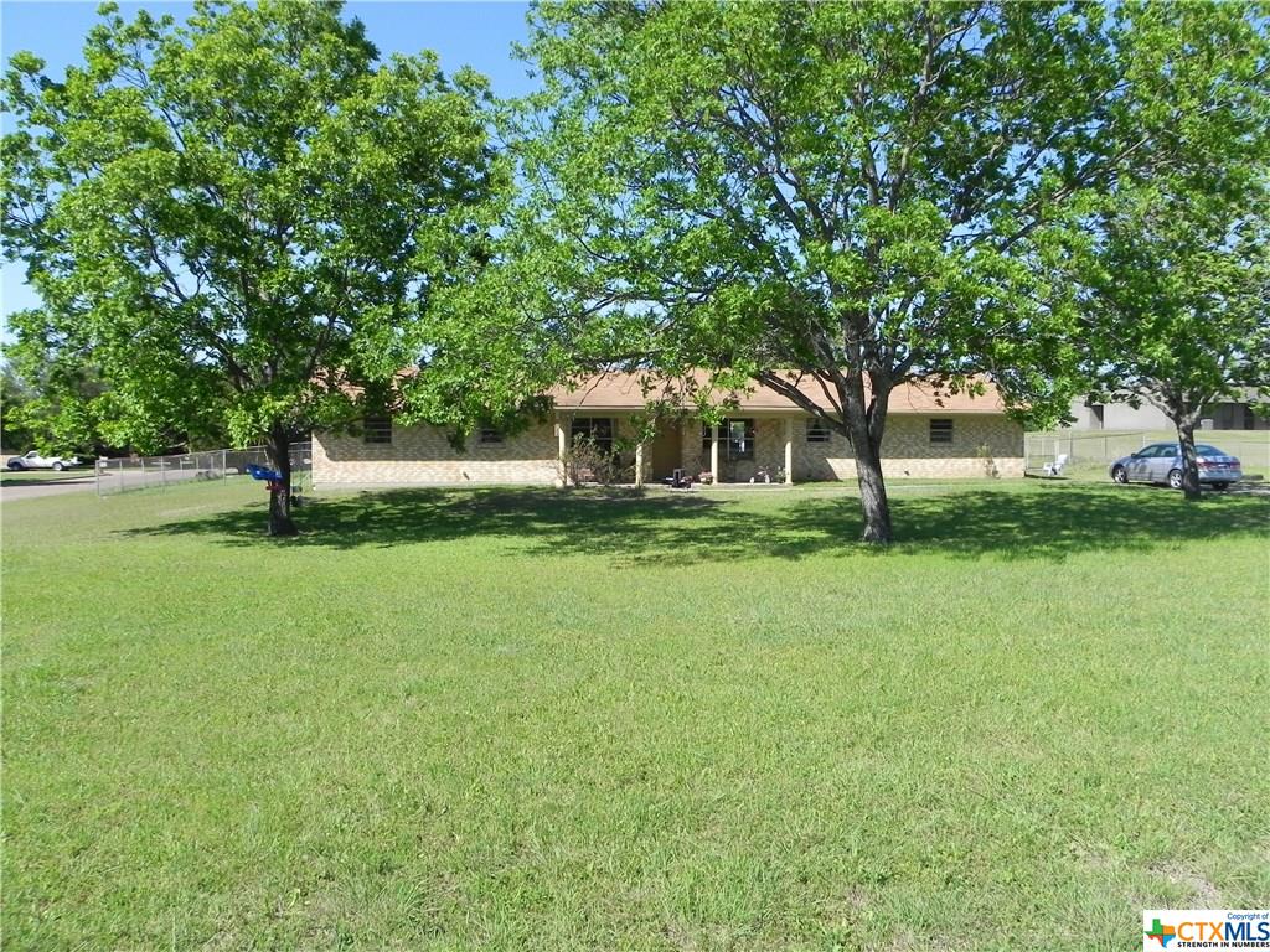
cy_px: 476
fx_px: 954
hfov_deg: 67.3
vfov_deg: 53.1
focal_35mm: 26
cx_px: 635
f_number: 6.3
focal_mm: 4.6
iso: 160
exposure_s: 1/290
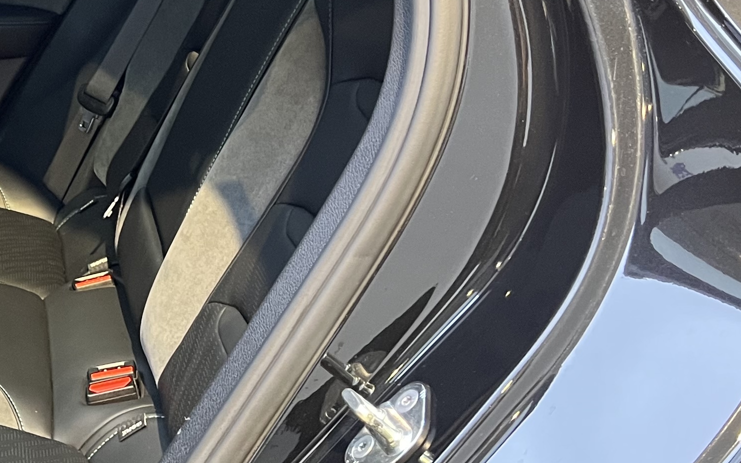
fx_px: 1514
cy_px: 86
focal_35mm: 75
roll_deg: -1.5
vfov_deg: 17.2
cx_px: -186
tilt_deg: -12.6
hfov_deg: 24.5
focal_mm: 5.1
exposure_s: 1/50
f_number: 1.6
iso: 250
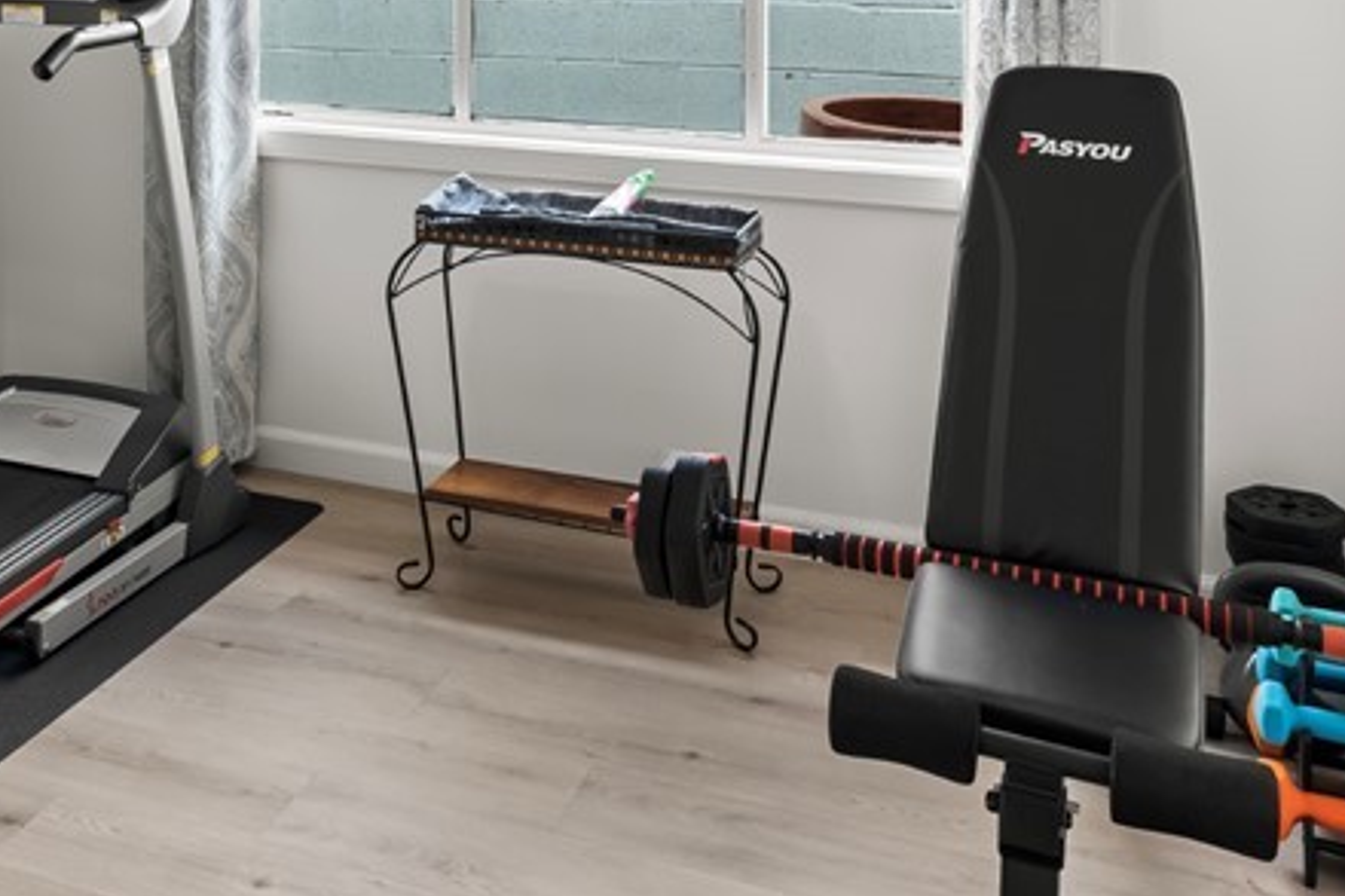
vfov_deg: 28.9
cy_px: -89
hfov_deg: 45.5
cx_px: 413
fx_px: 1568
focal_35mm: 42
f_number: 8
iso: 400
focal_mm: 17
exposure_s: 1/25
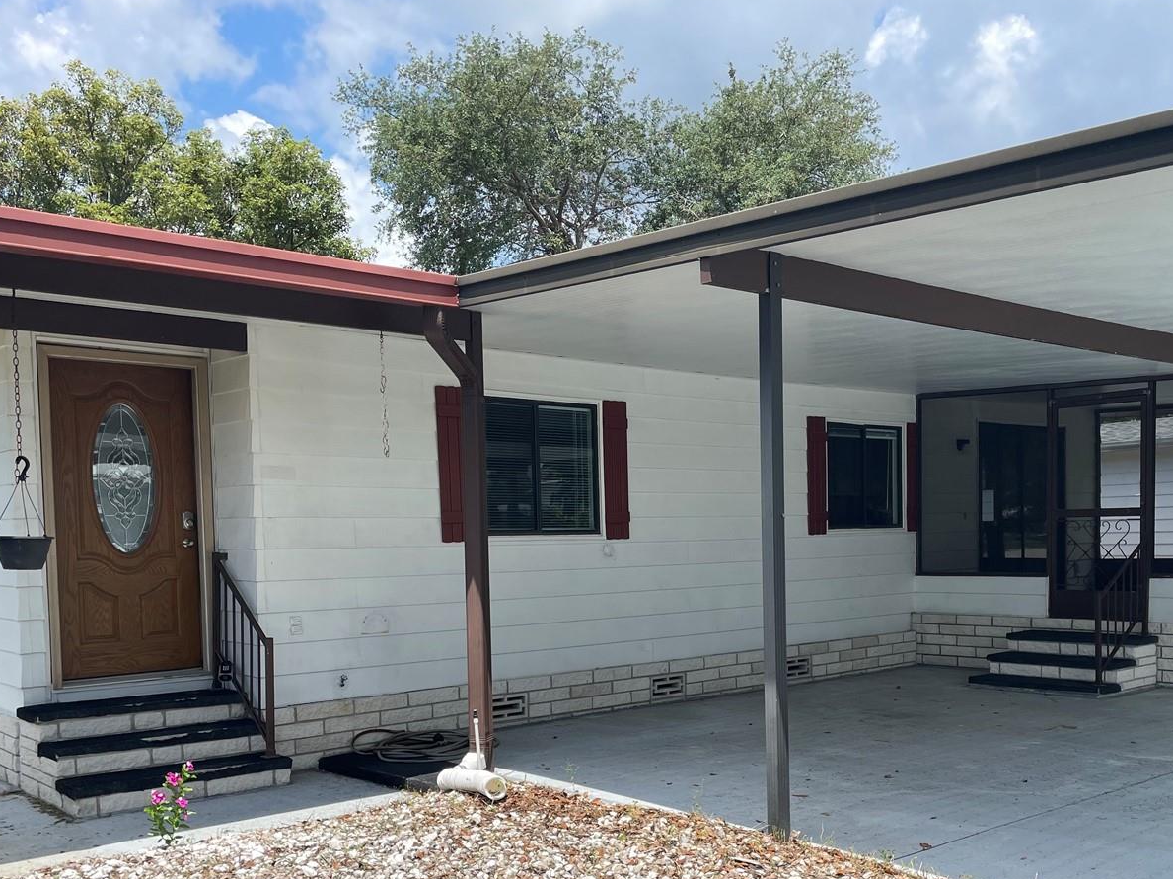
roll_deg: +1.2
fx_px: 1186
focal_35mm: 35
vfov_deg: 40.2
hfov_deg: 52.5
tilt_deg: -3.6
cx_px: 665
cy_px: 583
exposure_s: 1/2398
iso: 32
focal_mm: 4.2
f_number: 1.6
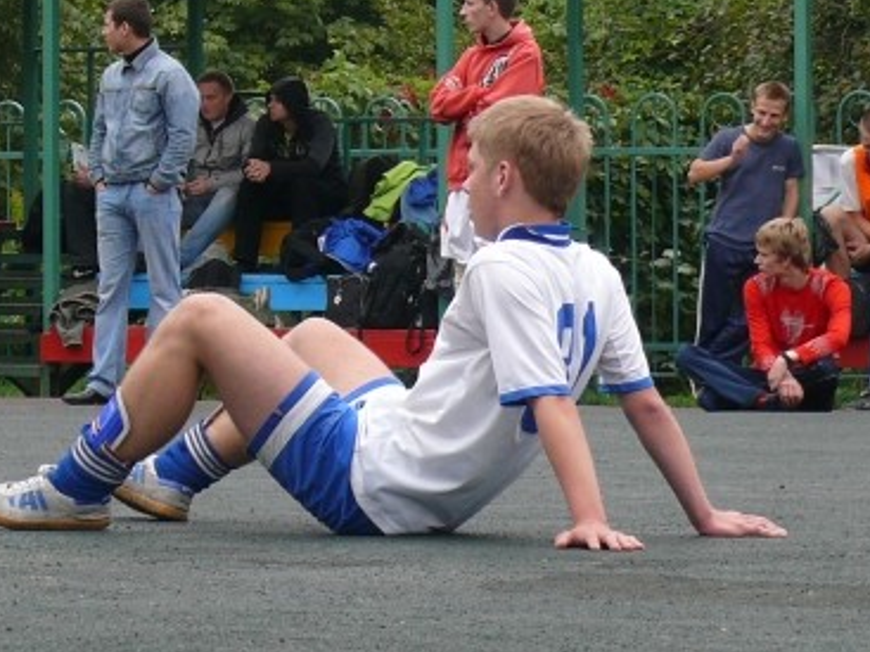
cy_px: 239
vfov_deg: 6.5
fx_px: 5754
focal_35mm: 229
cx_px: 330
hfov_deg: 8.6
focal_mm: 17.8
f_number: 4
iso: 100
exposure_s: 1/200
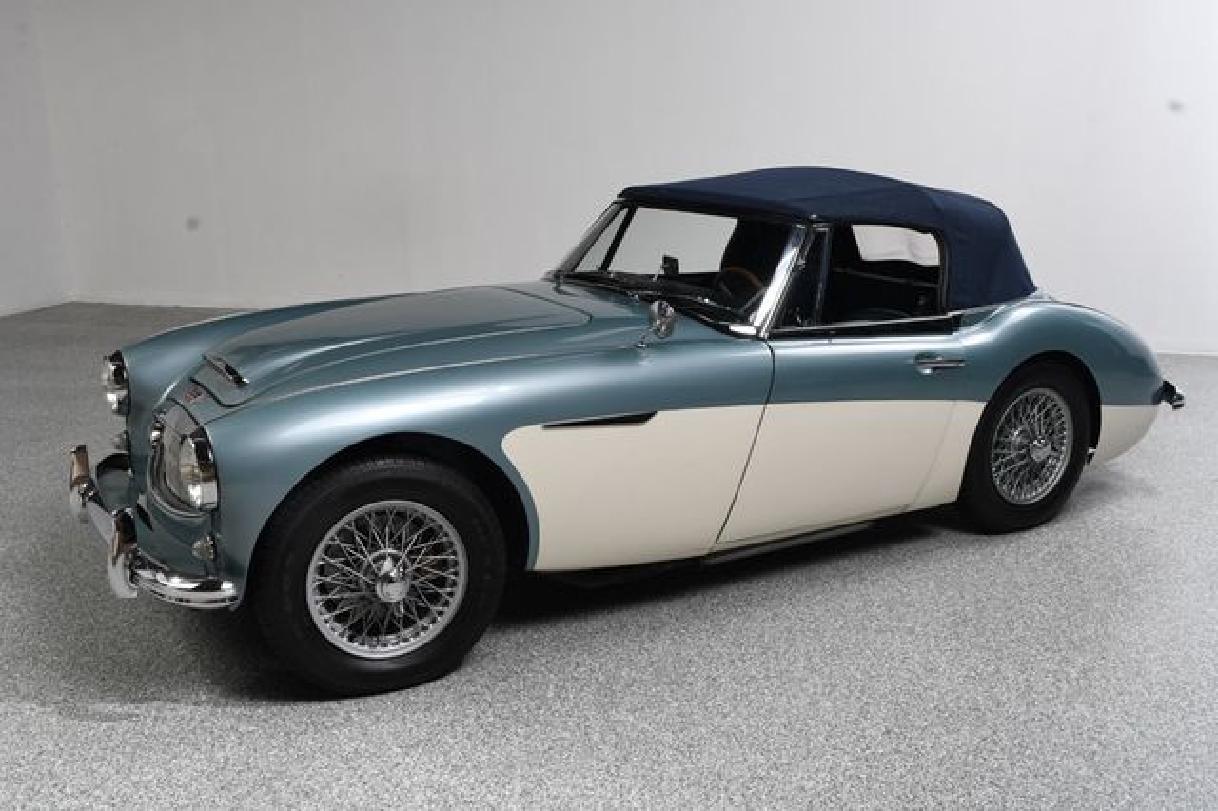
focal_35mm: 36
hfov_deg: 53.2
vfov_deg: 36.8
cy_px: 406
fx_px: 1217
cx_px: 609
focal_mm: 24
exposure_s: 1/160
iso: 100
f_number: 11
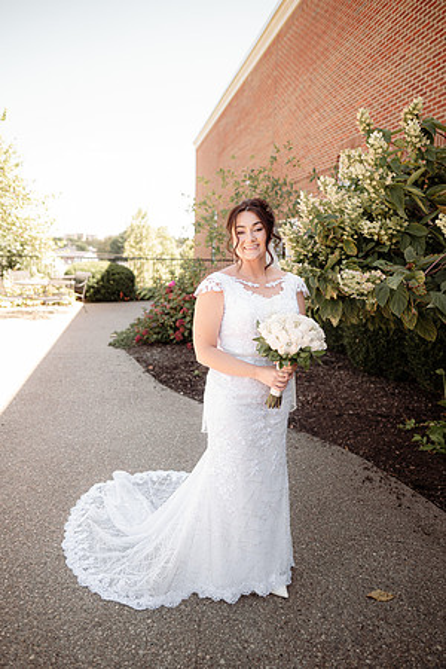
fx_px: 446
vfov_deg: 73.7
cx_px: 223
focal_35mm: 24
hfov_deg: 53.1
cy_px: 334
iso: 160
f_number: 2.2
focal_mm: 24
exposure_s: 1/500
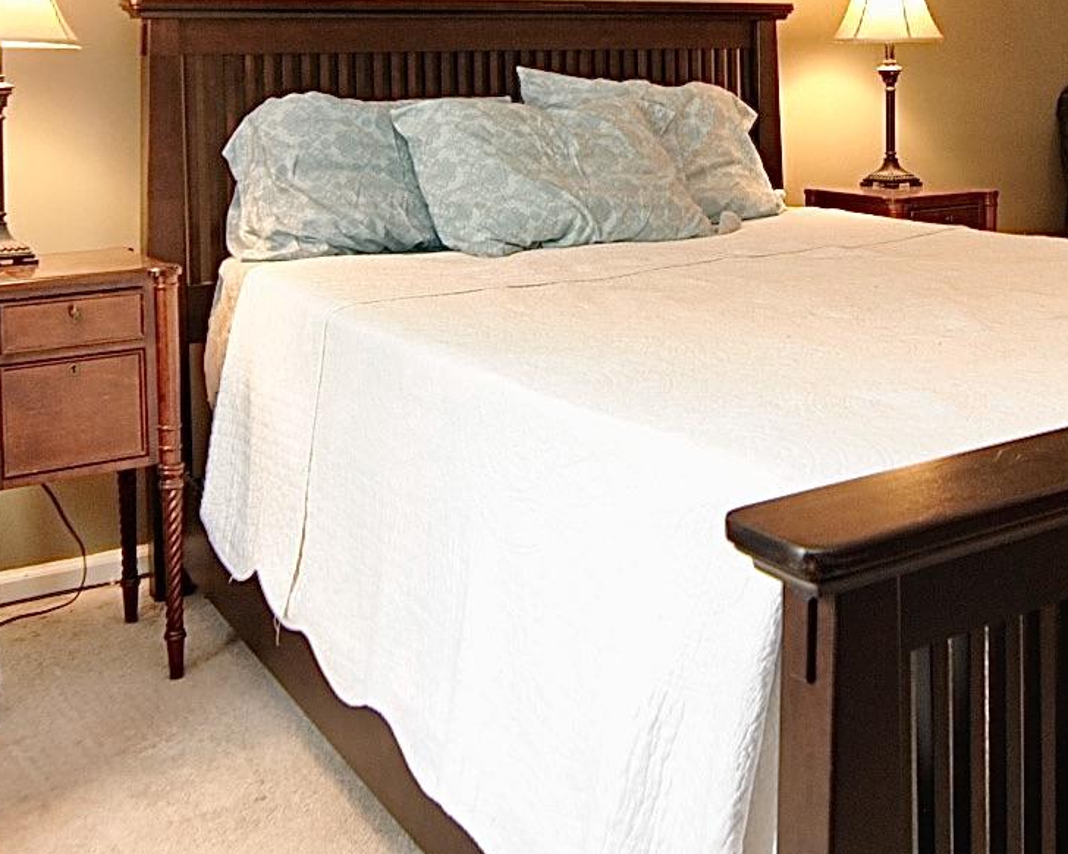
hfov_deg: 44.5
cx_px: 603
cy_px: 169
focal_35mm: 41
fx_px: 1304
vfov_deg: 35.1
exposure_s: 1/8
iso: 200
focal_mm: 11
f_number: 4
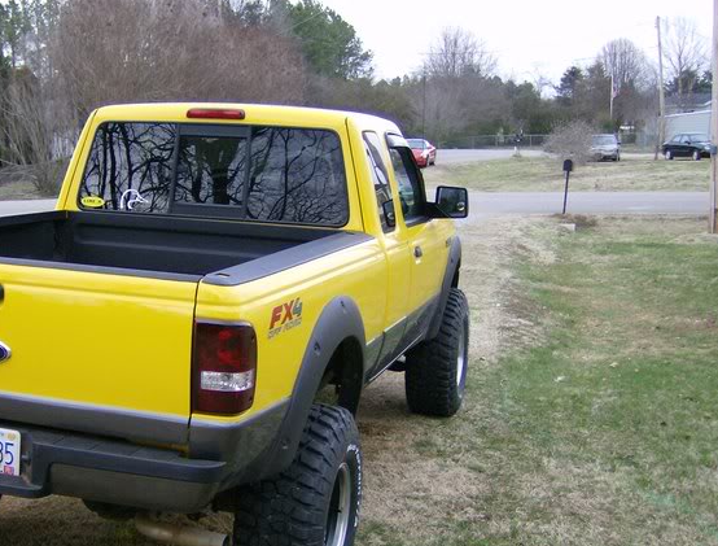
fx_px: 1084
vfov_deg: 28.2
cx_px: 219
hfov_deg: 36.1
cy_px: 327
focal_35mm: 52
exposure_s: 1/64
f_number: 2.8
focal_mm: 6
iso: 105
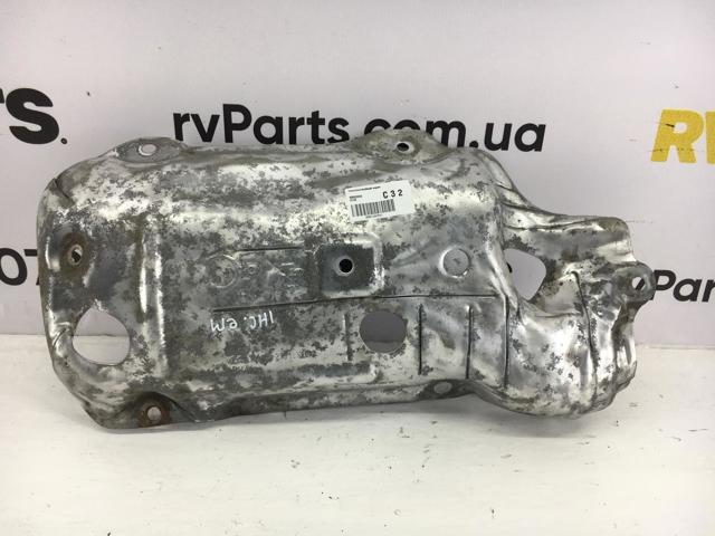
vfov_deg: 48.2
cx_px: 358
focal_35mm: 29
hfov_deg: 61.7
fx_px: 599
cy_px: 268
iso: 25
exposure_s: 1/50
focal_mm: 4.15
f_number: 2.2
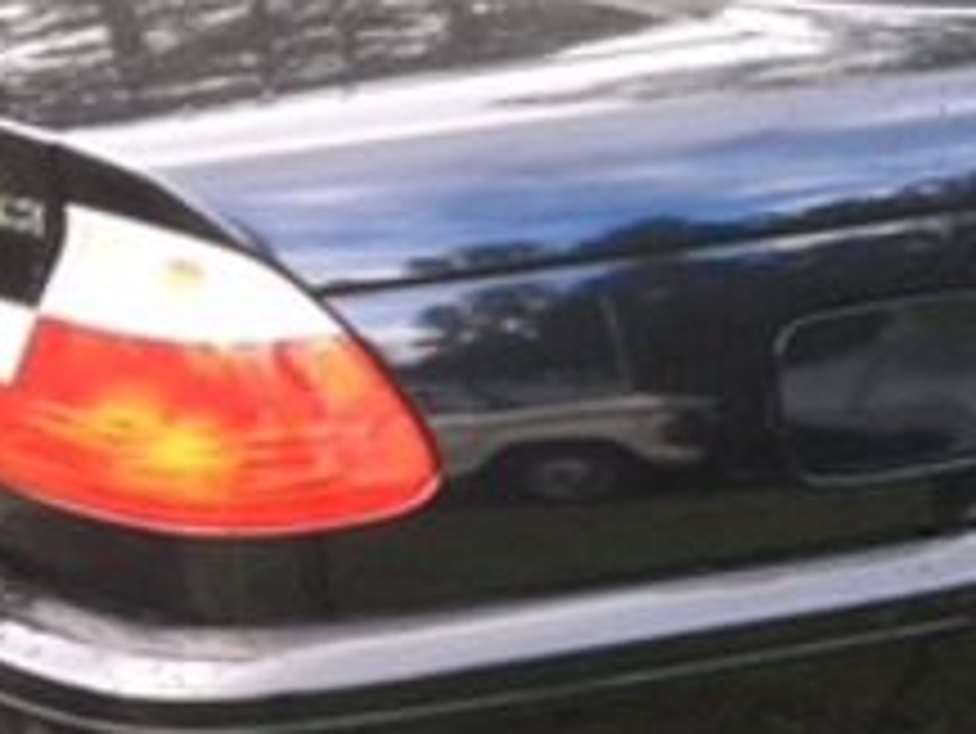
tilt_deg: -13.5
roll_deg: +0.5
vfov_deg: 13.8
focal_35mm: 107
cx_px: 1372
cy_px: 482
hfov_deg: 17.0
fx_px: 3019
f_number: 2.2
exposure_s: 1/33
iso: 25
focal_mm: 4.15
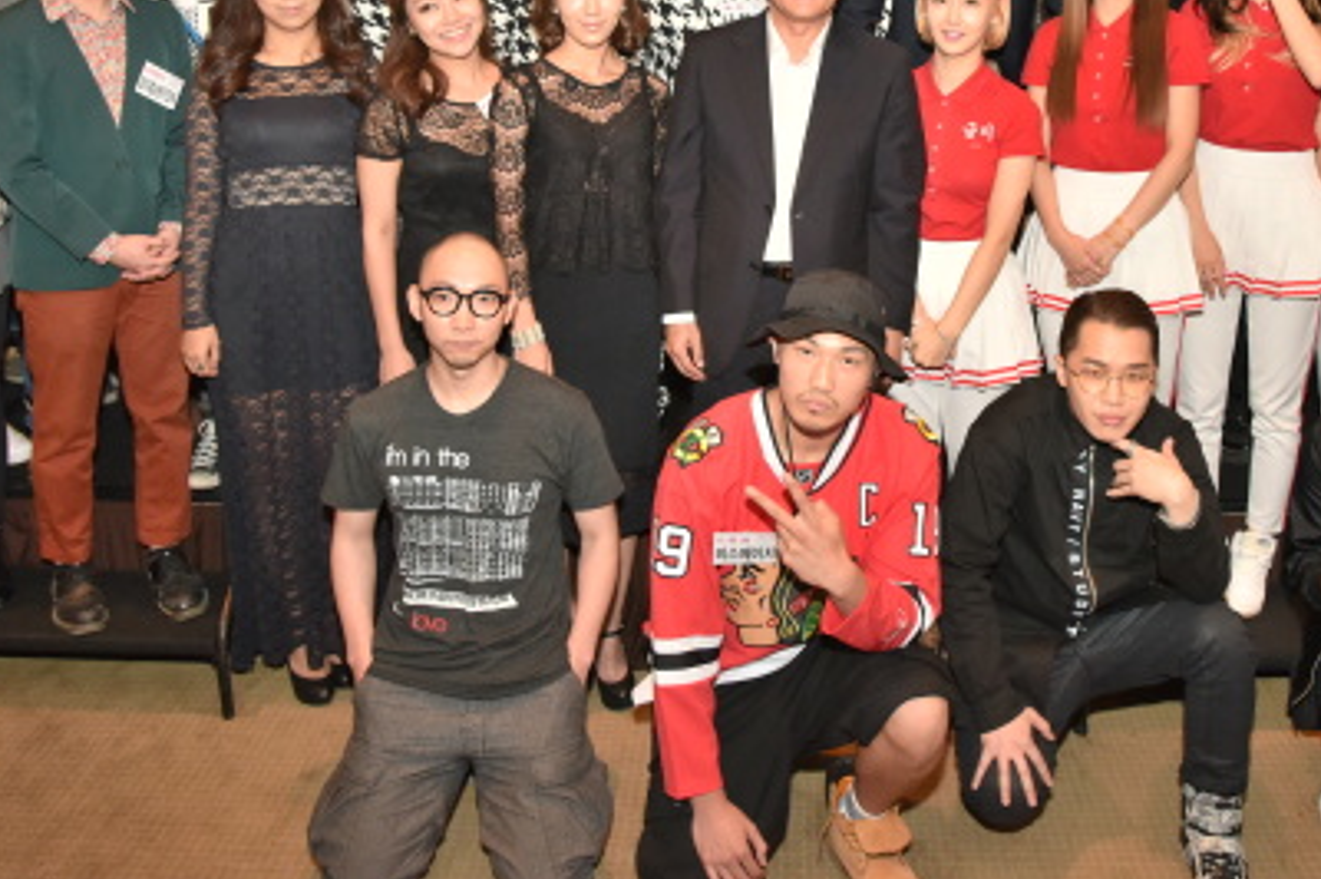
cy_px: 180
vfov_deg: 33.2
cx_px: 763
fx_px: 1430
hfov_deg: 49.4
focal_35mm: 39
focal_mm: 24
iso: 1600
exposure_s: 1/125
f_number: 5.6
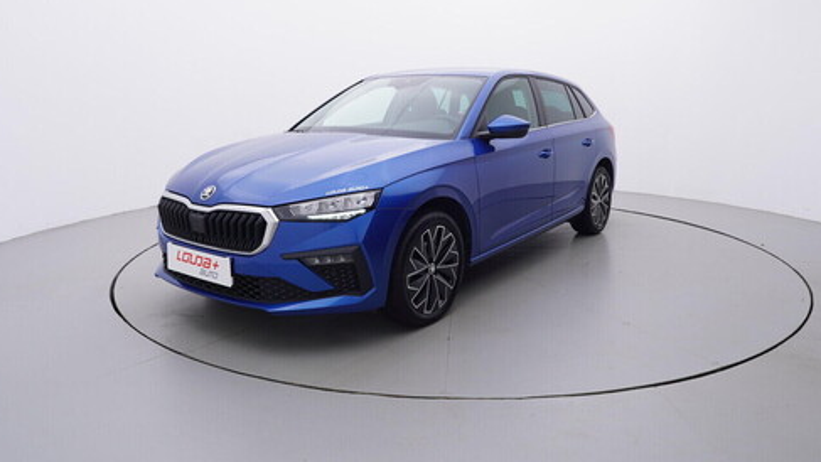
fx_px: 579
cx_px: 437
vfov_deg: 43.3
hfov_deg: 70.6
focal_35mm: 27
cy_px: 191
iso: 200
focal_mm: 15
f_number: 5
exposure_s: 1/80
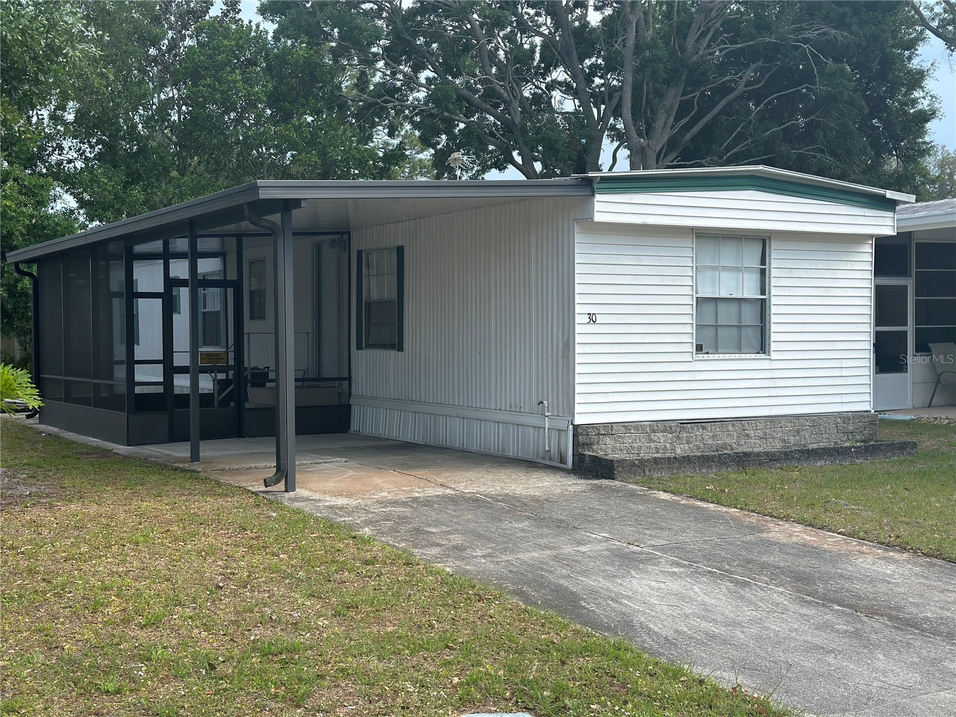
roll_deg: +0.3
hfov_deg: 39.7
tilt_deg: -0.9
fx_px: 1326
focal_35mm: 48
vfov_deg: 30.3
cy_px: 358
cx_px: 478
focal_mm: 6.86
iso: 80
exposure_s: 1/1783
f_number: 1.78
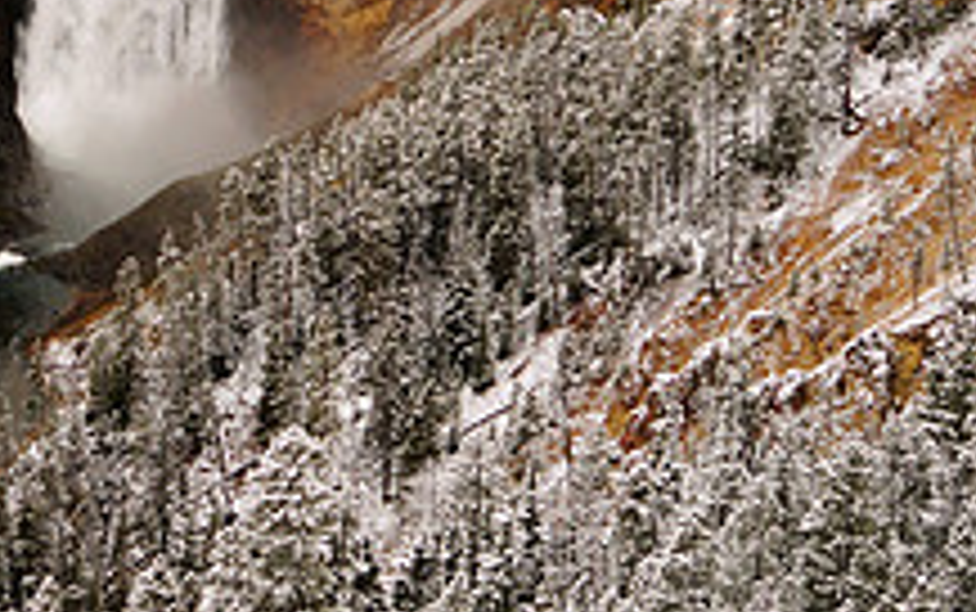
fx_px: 2822
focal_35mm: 106
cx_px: -157
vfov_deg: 12.2
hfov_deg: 18.7
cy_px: 2
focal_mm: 26
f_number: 4.5
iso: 100
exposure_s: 1/50
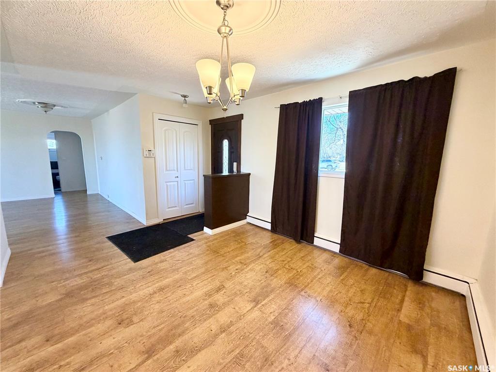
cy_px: 186
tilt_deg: -9.6
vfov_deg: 85.7
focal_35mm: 14
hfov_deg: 102.1
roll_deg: -1.3
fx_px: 201
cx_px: 248
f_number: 2.2
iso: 160
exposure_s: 1/60
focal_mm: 2.22
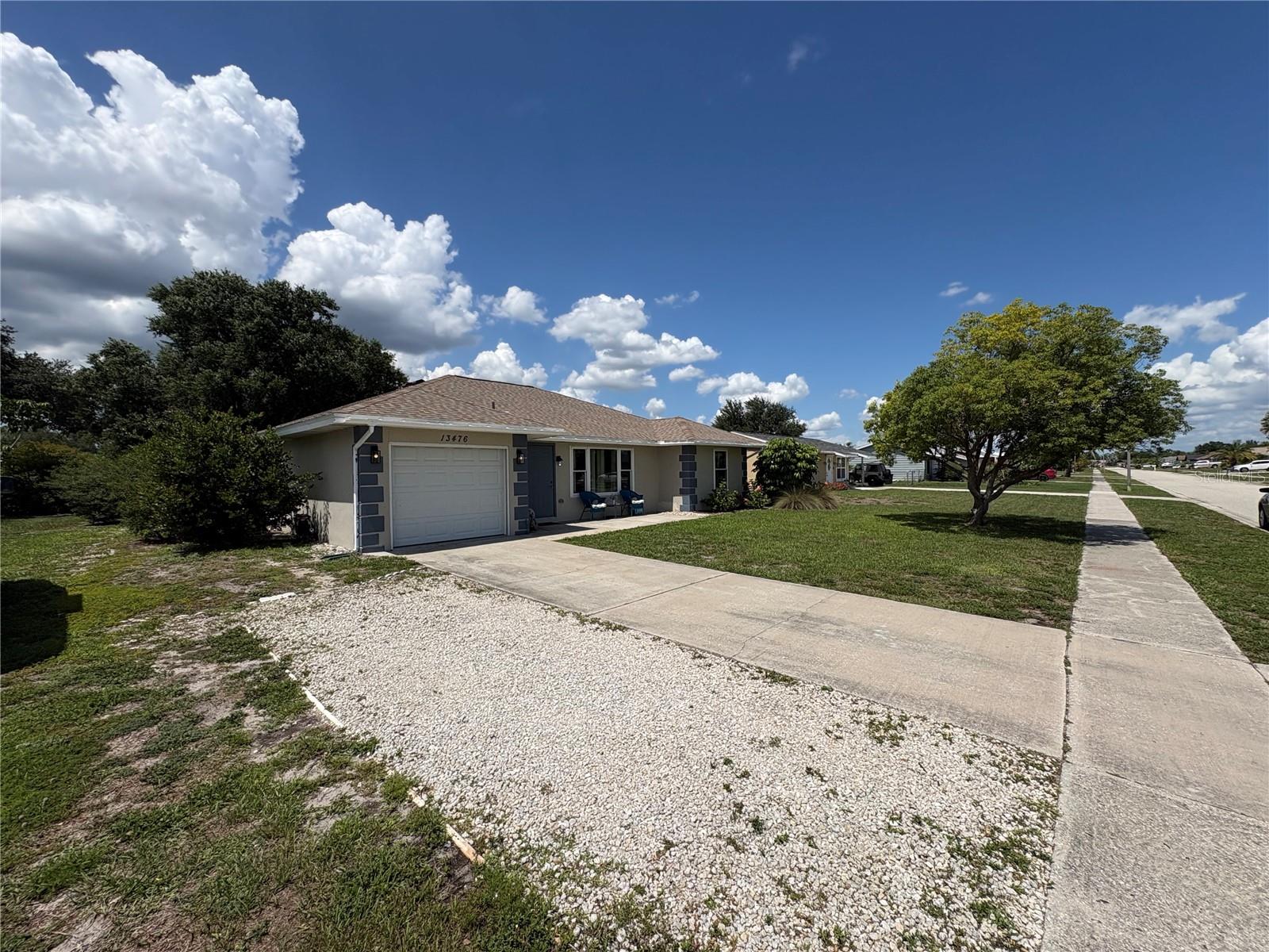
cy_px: 476
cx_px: 634
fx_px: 513
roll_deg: +1.3
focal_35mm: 14
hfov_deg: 102.1
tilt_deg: -0.5
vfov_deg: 85.7
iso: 50
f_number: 2.2
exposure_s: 1/3906
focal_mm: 2.22
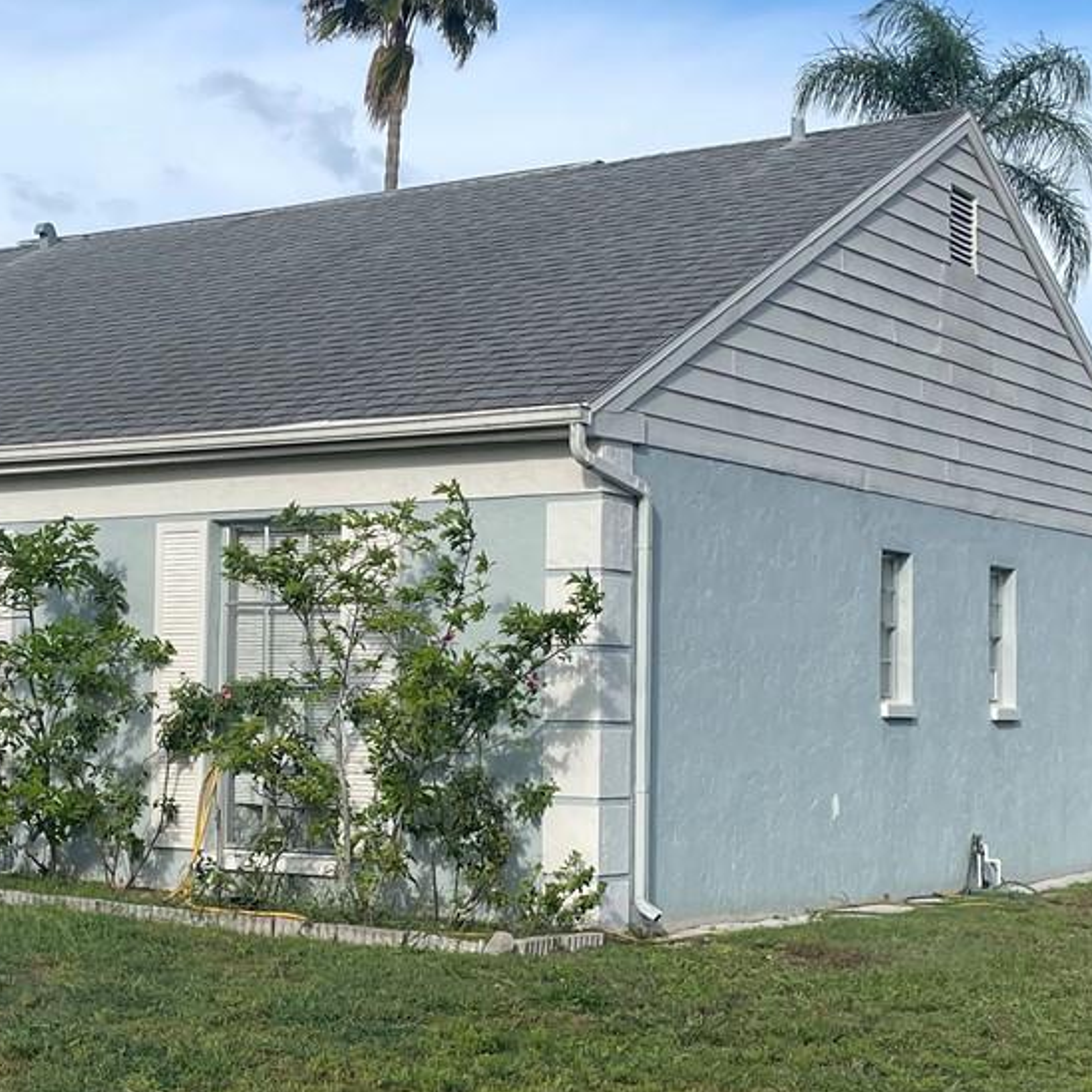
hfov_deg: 25.5
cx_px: 318
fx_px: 2391
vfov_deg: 25.7
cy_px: 619
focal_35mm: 67
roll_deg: -0.5
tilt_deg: +3.2
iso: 32
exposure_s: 1/3610
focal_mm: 4.2
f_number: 1.6
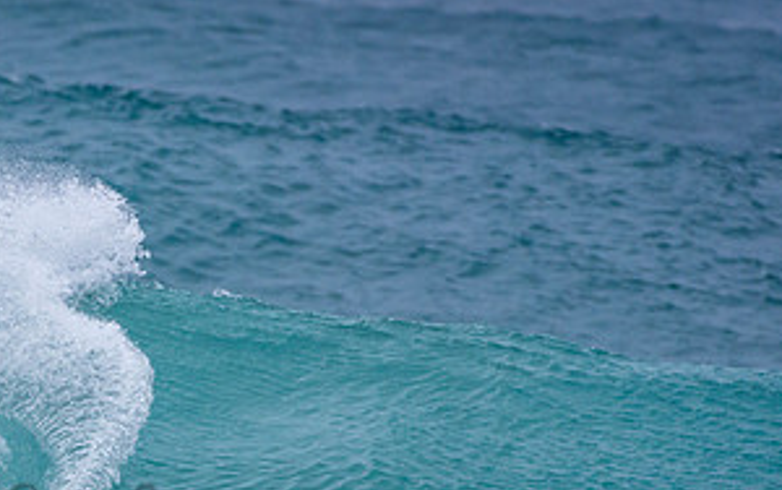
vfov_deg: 0.9
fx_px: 31501
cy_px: 502
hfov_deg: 1.4
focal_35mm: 1477
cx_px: 117
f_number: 5.6
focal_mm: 500
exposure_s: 1/2500
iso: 1000
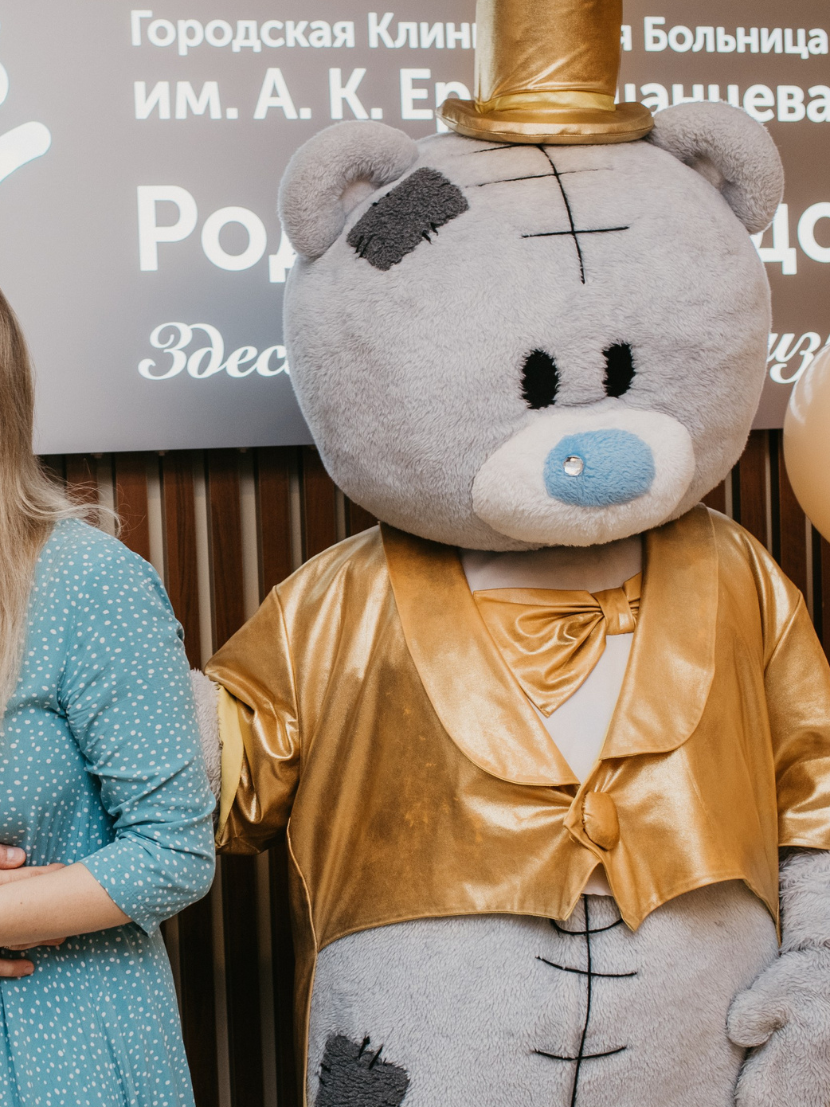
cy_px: 614
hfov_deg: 23.1
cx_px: 109
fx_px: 1983
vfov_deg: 31.2
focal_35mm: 62
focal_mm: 35
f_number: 4
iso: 400
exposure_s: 1/160
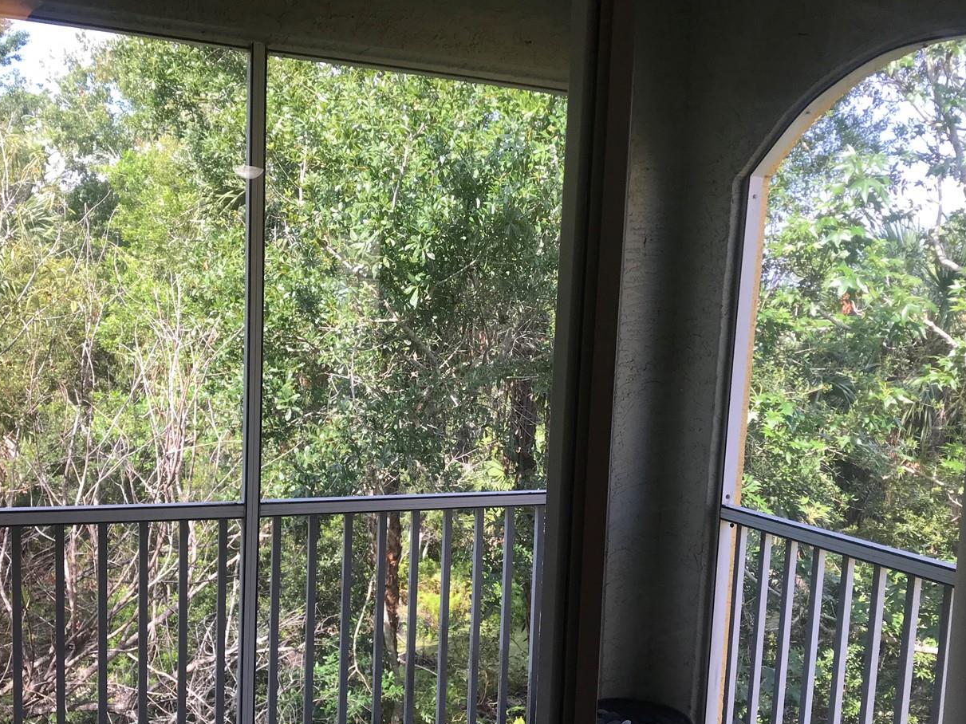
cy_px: 459
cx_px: 448
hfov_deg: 50.1
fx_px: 1032
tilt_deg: -7.7
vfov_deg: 38.4
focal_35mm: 37
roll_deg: -3.0
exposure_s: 1/201
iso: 20
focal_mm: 3.99
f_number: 1.8
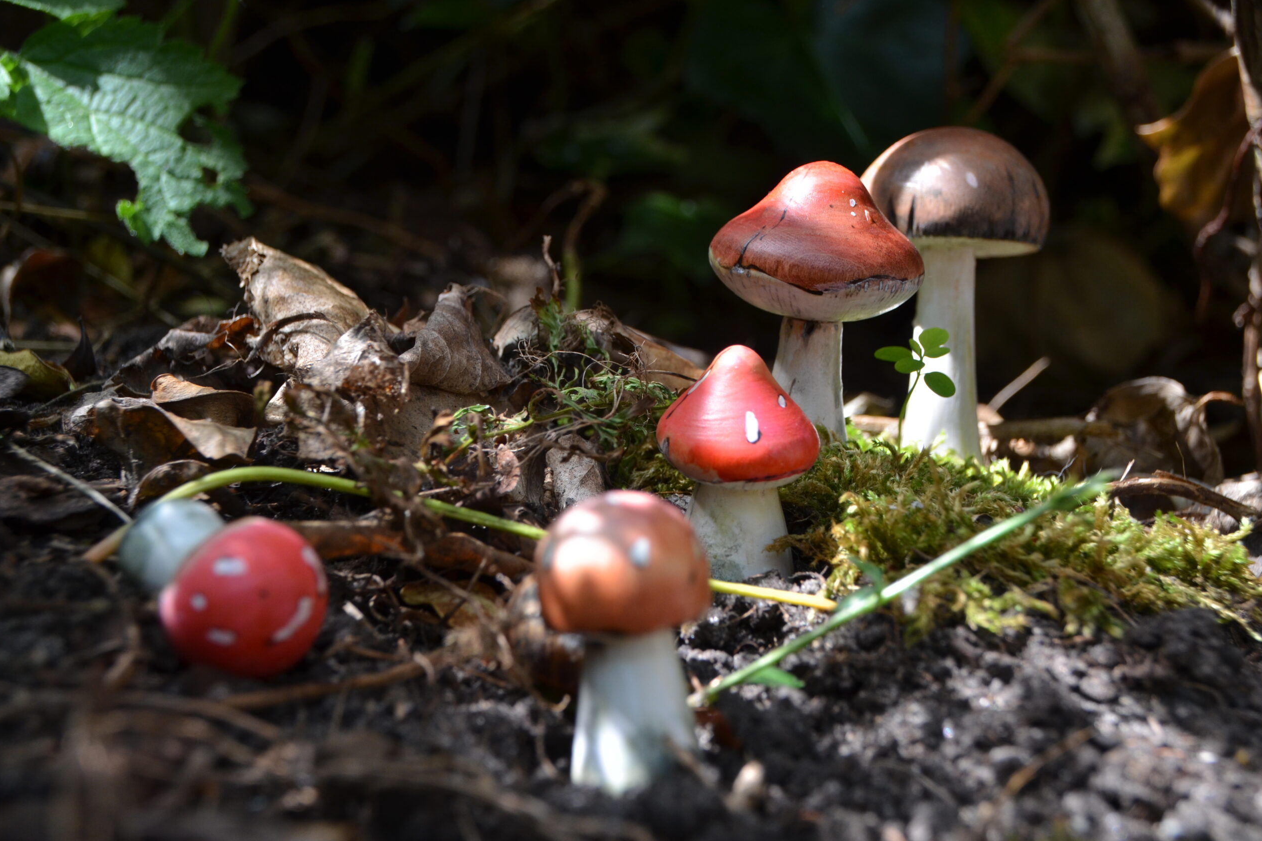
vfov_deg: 19.5
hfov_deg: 28.8
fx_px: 2454
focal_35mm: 70
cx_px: 636
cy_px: 424
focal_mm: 46
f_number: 7.1
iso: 400
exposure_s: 1/200
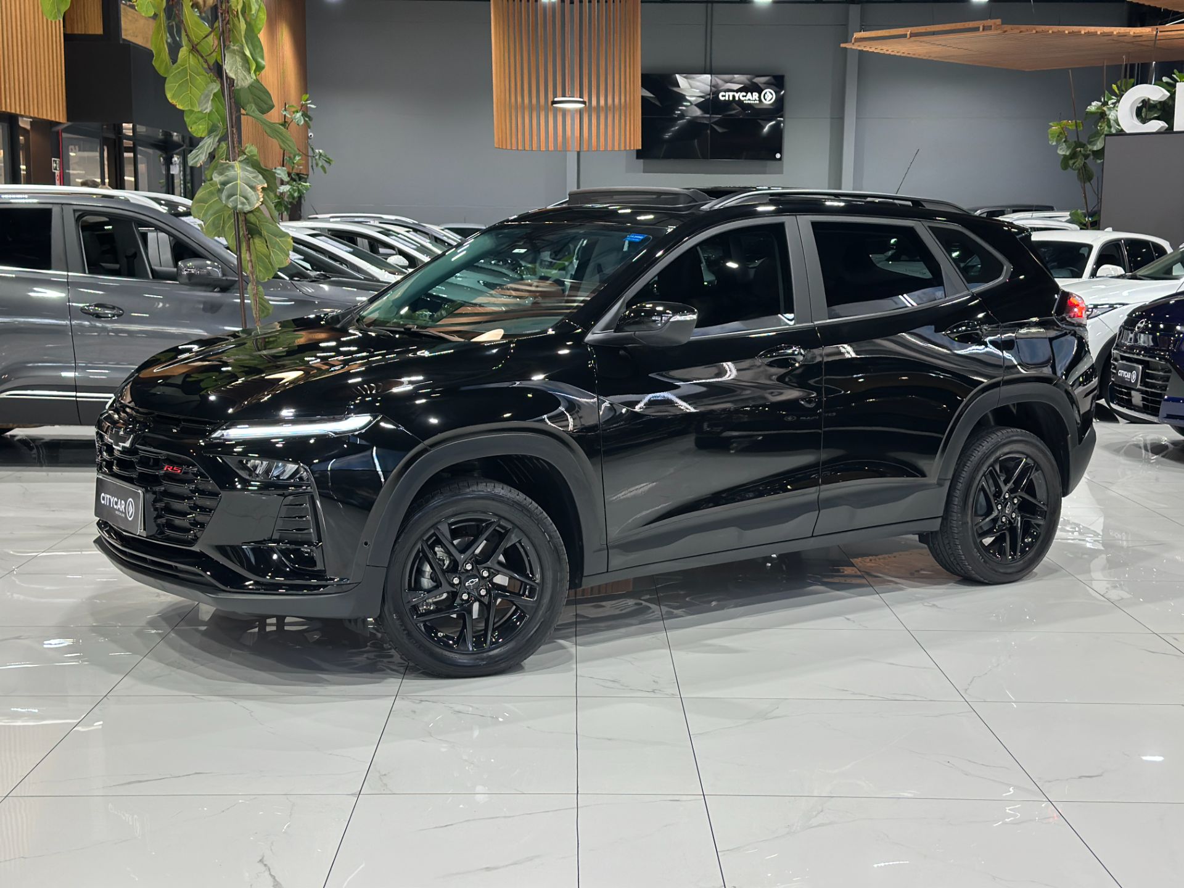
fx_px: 1642
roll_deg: -1.0
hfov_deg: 39.7
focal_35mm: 48
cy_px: 444
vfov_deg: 30.3
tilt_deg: -8.4
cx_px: 592
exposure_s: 1/68
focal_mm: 6.86
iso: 125
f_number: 1.78
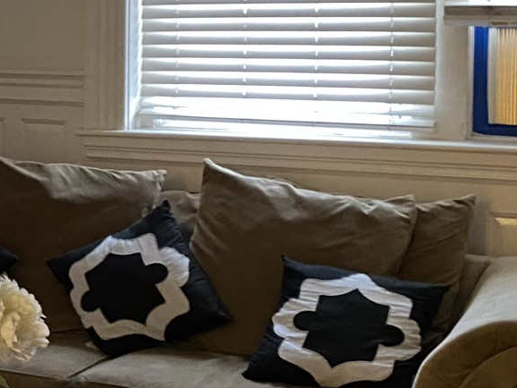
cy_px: 89
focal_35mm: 92
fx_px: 1374
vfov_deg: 16.0
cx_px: -241
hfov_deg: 18.9
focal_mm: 4.25
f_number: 1.8
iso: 400
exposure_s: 1/40
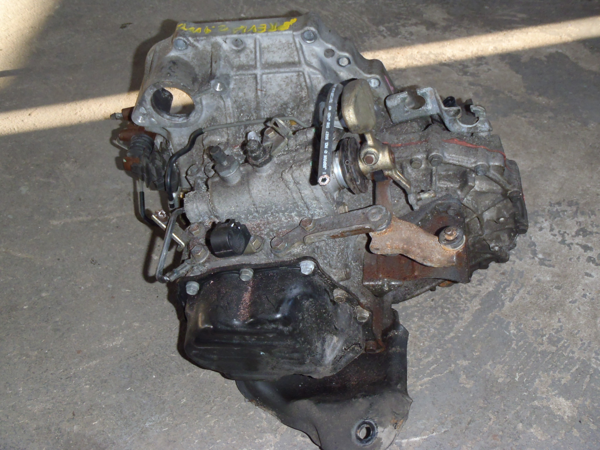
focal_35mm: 38
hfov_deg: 49.0
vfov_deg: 37.7
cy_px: 225
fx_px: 659
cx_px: 300
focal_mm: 6.83
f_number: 4.6
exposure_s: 1/40
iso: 250
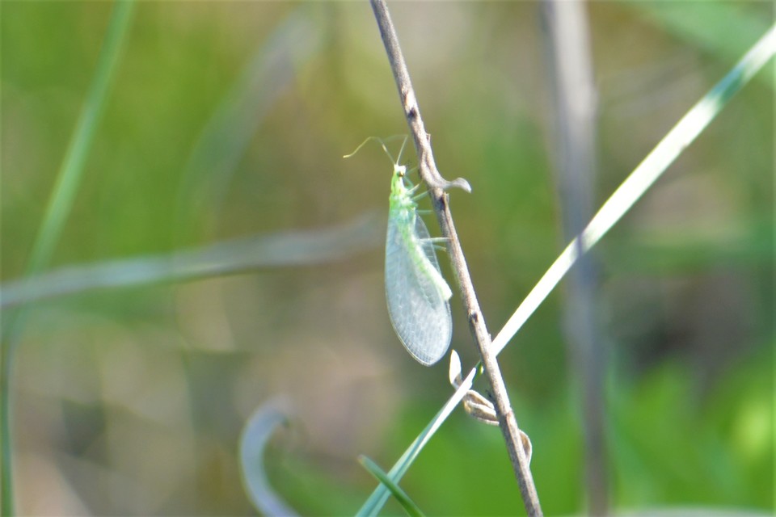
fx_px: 9699
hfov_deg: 4.6
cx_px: 388
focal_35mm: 450
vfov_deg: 3.1
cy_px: 258
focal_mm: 300
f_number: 8
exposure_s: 1/125
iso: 280
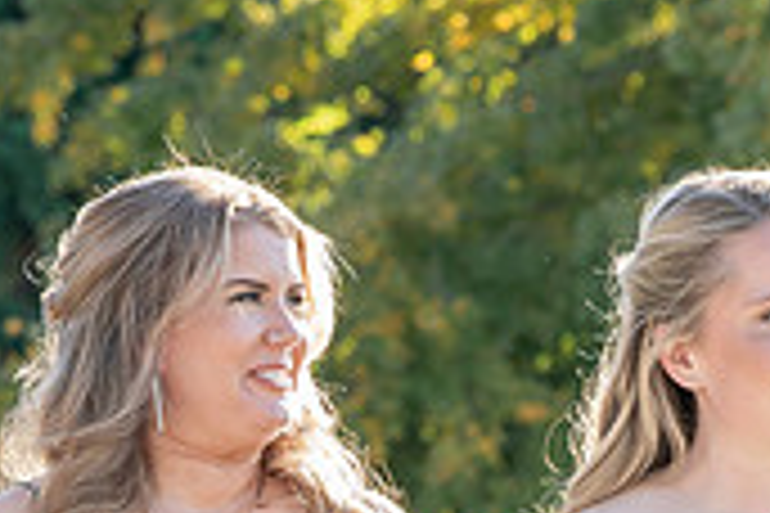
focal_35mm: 348
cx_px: 239
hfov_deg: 5.9
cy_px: 858
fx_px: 7443
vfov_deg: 3.9
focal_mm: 96
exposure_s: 1/250
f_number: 5.6
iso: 500
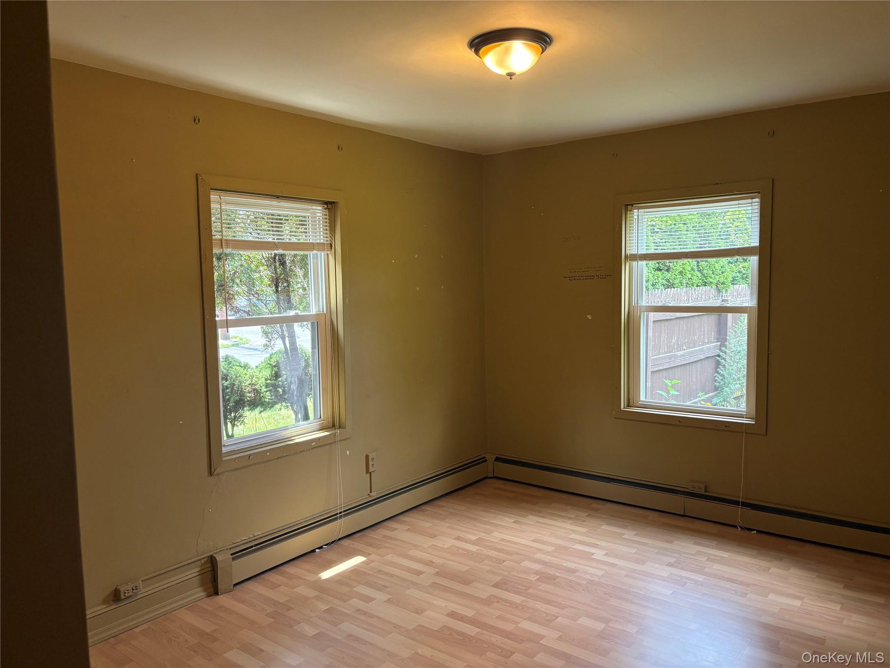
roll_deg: +1.7
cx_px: 445
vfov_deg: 53.1
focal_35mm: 26
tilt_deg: -4.6
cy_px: 334
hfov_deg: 67.3
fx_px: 668
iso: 160
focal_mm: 5.96
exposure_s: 1/120
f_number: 1.6
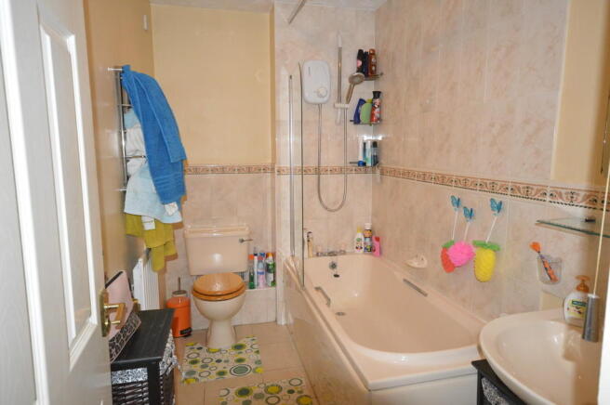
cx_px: 305
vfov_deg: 53.0
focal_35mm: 24
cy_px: 202
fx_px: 406
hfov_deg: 73.8
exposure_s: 1/60
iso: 3200
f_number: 5
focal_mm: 16
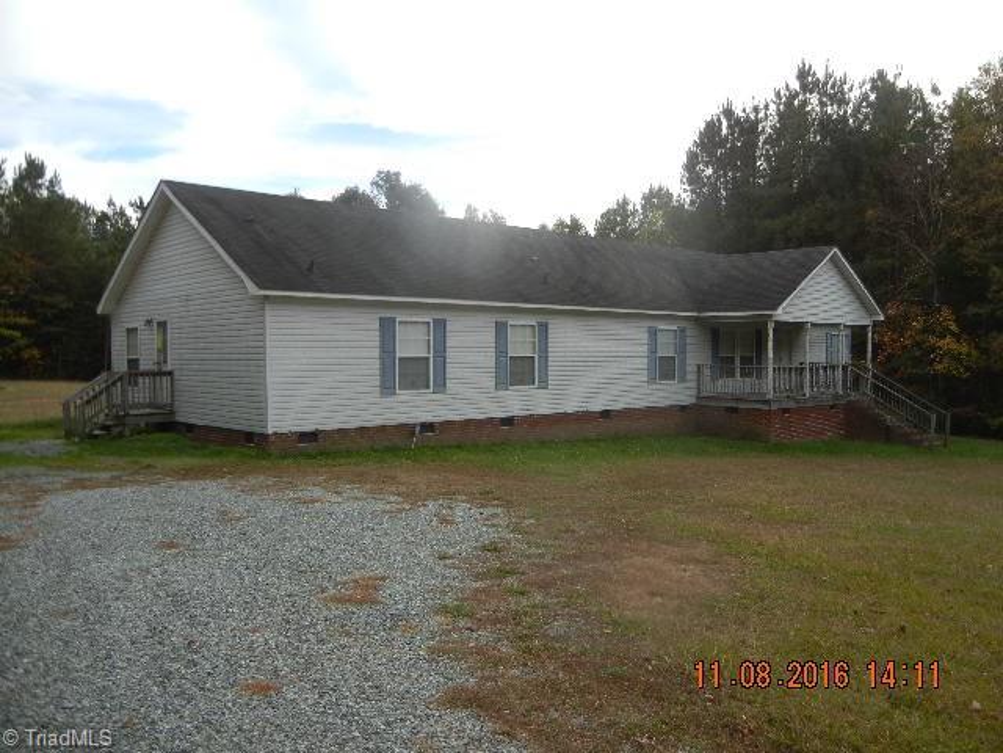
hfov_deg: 60.0
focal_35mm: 30
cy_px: 376
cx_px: 502
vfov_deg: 46.8
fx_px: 869
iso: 160
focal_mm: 5.4
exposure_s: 1/724
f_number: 3.5
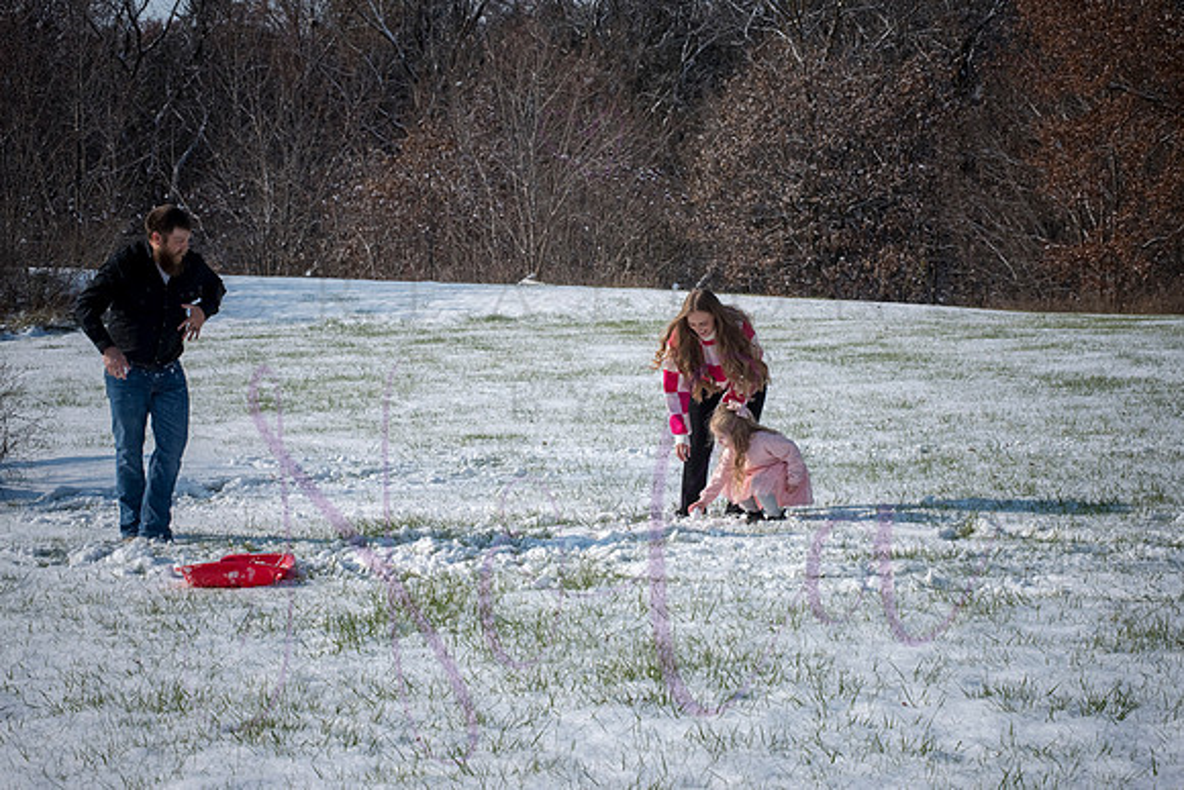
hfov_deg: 25.4
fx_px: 2632
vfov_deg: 17.1
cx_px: 592
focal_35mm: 80
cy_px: 395
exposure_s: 1/1000
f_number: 14
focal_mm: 80
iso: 640
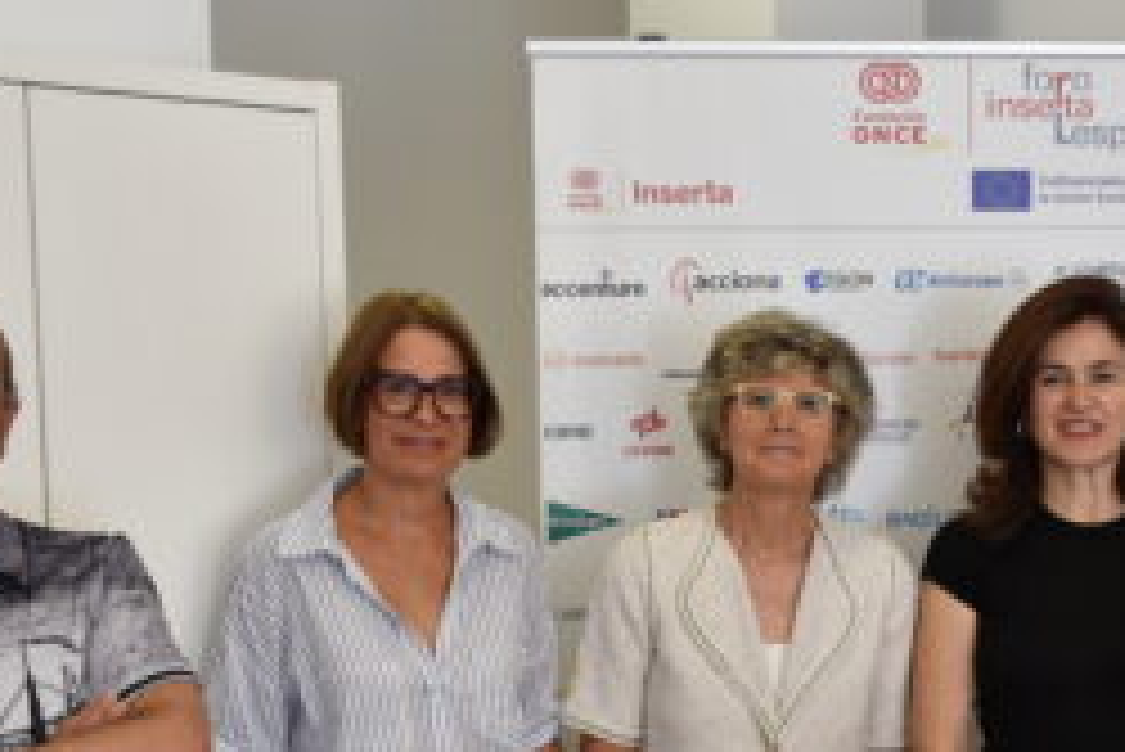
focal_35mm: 82
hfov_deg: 24.5
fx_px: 2570
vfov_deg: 16.2
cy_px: 788
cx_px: 806
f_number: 4.5
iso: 400
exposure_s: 1/80
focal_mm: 23
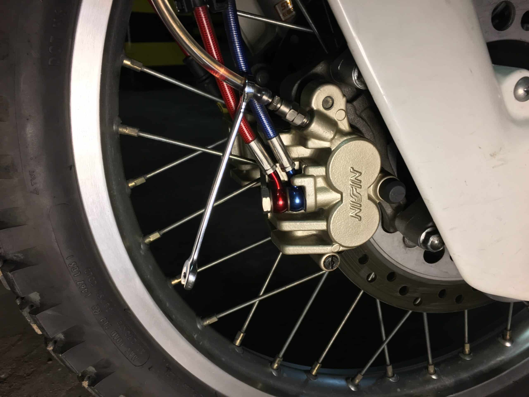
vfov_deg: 48.2
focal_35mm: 29
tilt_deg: -21.2
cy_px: 198
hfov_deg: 61.7
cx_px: 264
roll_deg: -1.8
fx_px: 443
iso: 50
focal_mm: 4.15
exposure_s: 1/33
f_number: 2.2
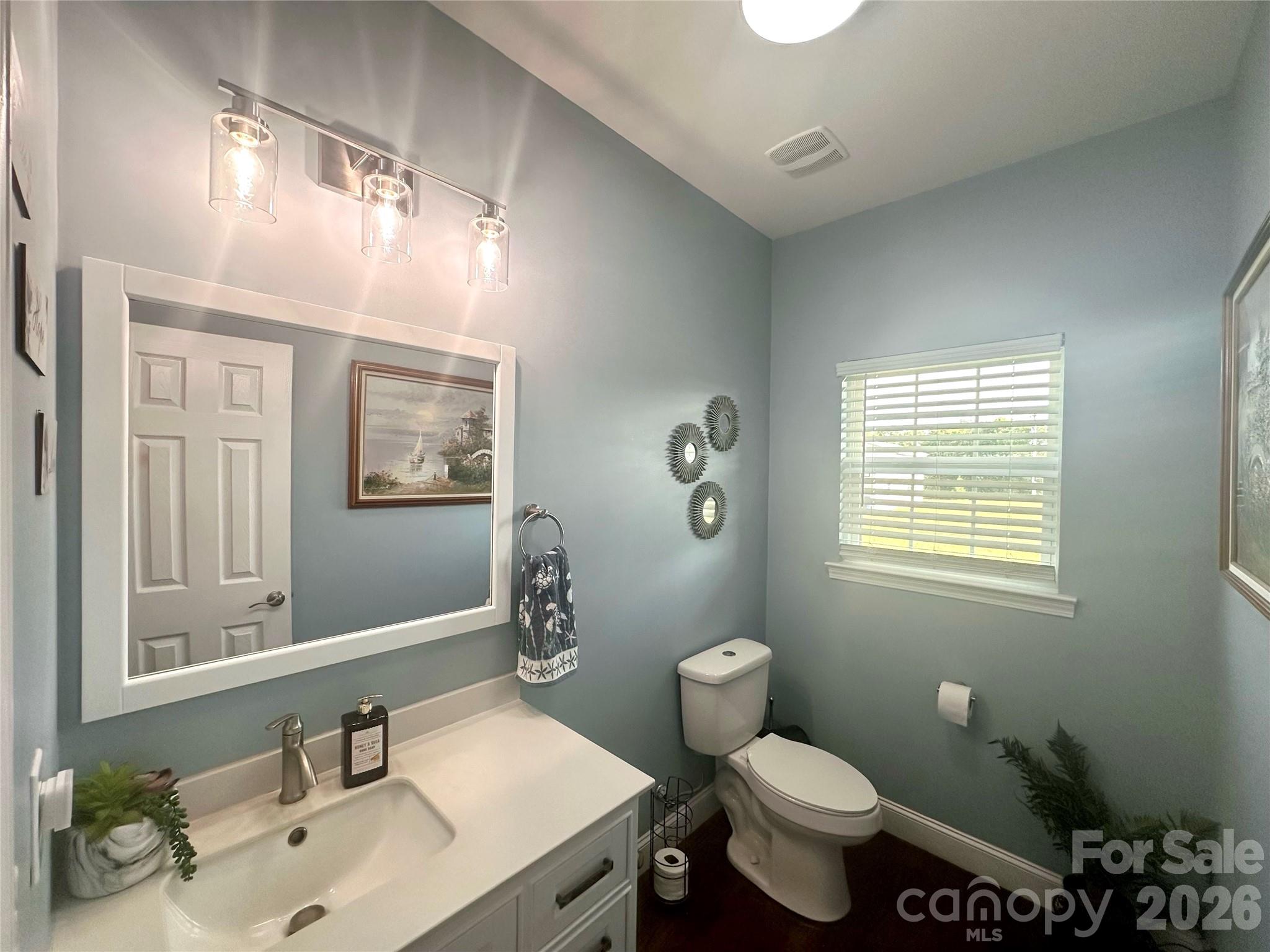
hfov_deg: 102.1
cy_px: 476
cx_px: 635
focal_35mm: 14
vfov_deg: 85.7
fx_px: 514
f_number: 2.2
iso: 160
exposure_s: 1/120
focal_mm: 2.22
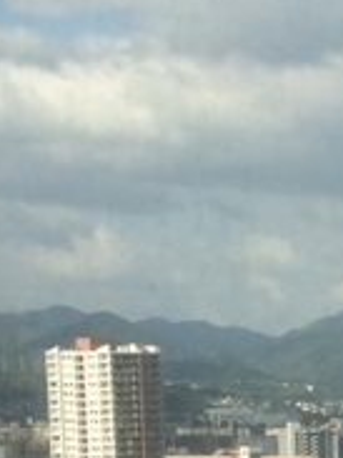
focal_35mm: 179
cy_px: 783
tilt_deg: -9.4
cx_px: 737
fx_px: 2368
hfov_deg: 7.8
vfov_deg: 10.5
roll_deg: -1.3
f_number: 2.4
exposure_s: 1/1059
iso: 32
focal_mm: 3.3
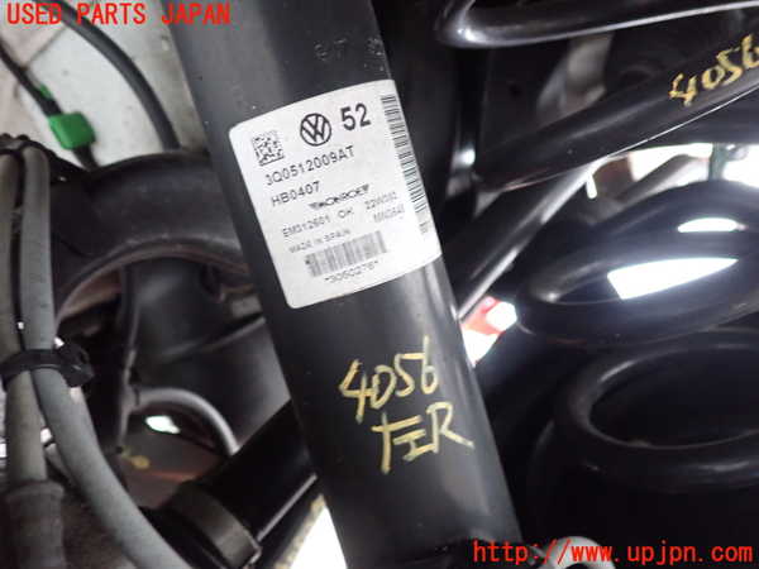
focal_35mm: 30
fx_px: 658
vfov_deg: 46.8
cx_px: 380
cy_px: 284
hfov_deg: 60.0
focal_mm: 5.4
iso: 800
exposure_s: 1/30
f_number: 2.3
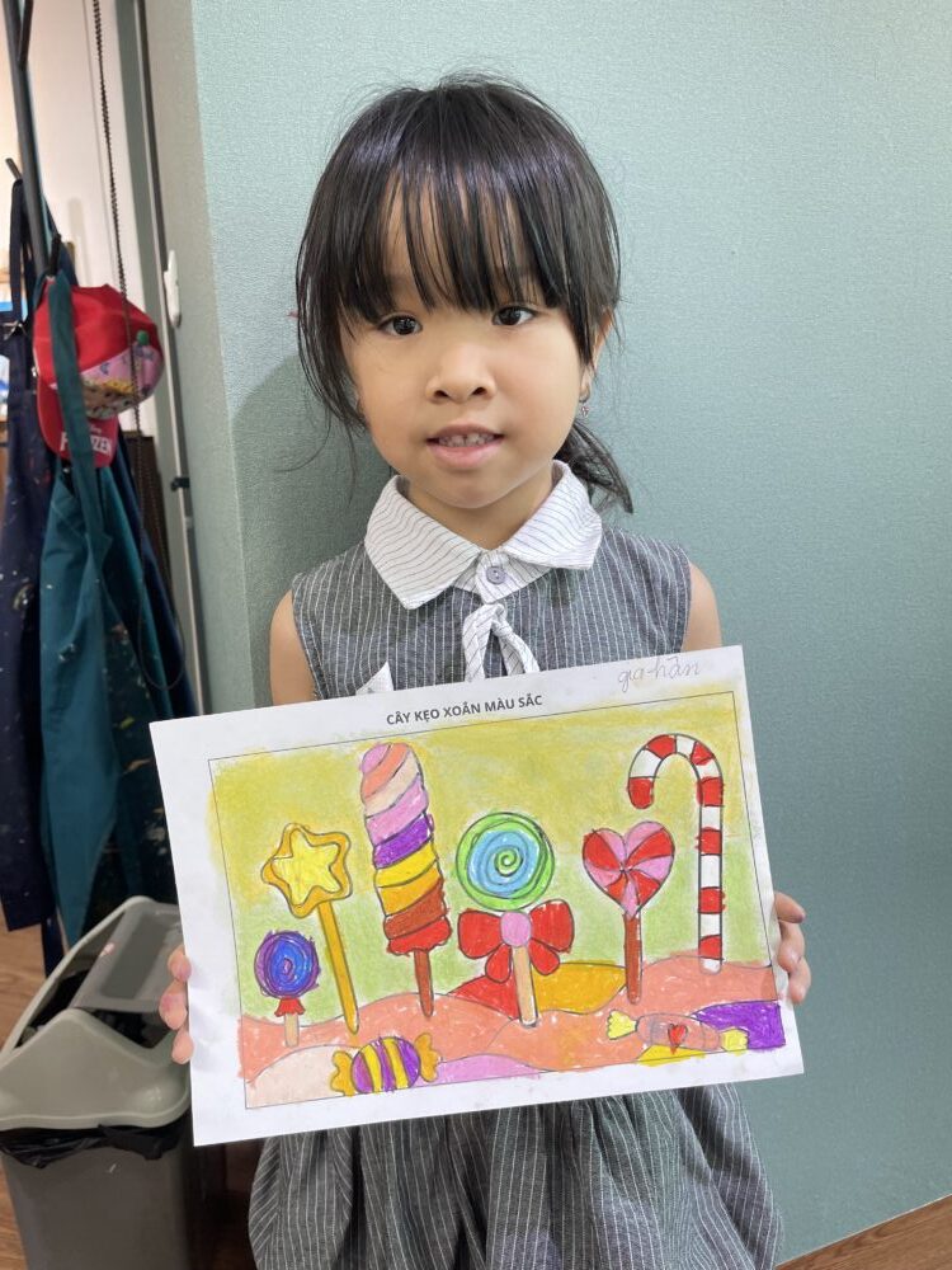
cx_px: 476
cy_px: 635
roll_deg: +1.5
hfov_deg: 54.9
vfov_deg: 69.4
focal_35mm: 25
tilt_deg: -12.2
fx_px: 917
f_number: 1.6
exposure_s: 1/100
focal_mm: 5.1
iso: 50
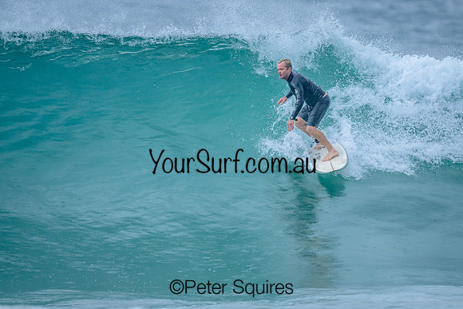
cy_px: 152
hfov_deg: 2.1
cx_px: 254
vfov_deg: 1.4
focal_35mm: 974
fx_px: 12534
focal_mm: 800
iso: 800
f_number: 6.3
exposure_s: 1/2000
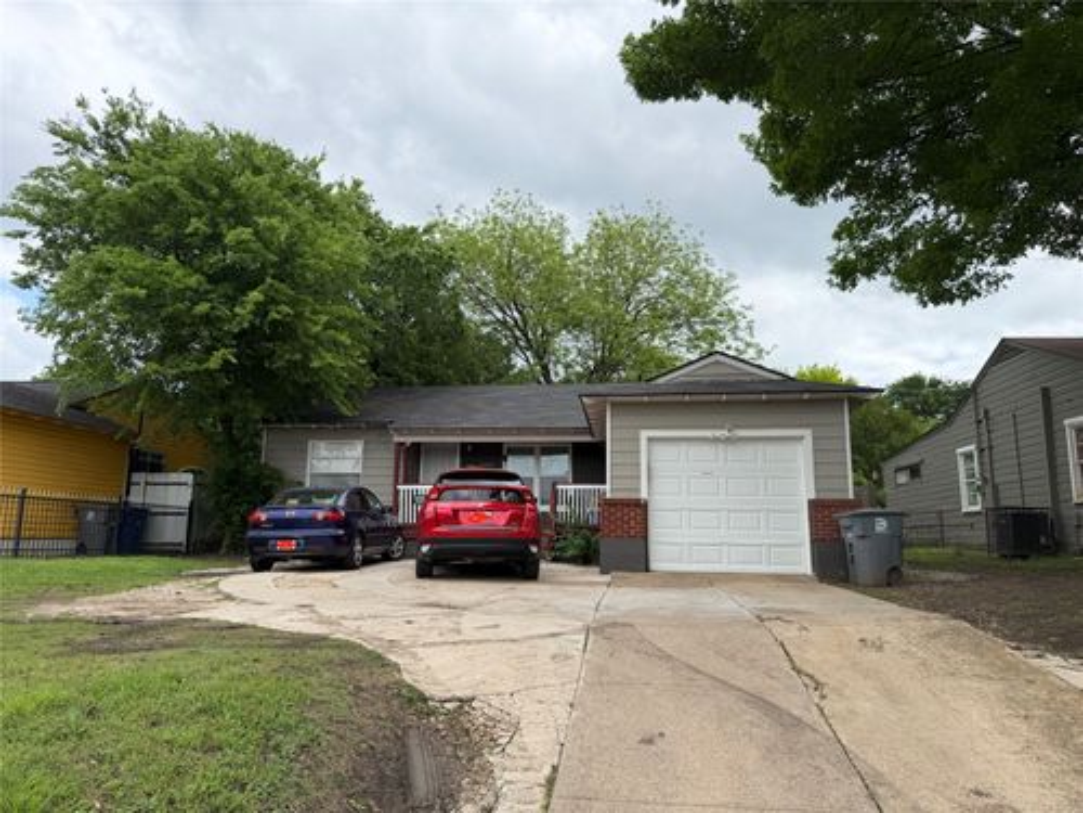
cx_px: 542
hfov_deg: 71.6
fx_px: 751
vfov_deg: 56.8
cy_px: 406
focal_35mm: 24
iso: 80
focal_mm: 6.76
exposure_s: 1/2801
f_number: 1.78
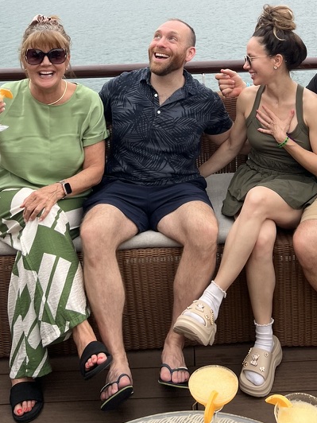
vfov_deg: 35.7
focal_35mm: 50
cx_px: 191
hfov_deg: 29.0
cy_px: 36
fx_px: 611
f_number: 1.5
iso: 50
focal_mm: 5.7
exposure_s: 1/121
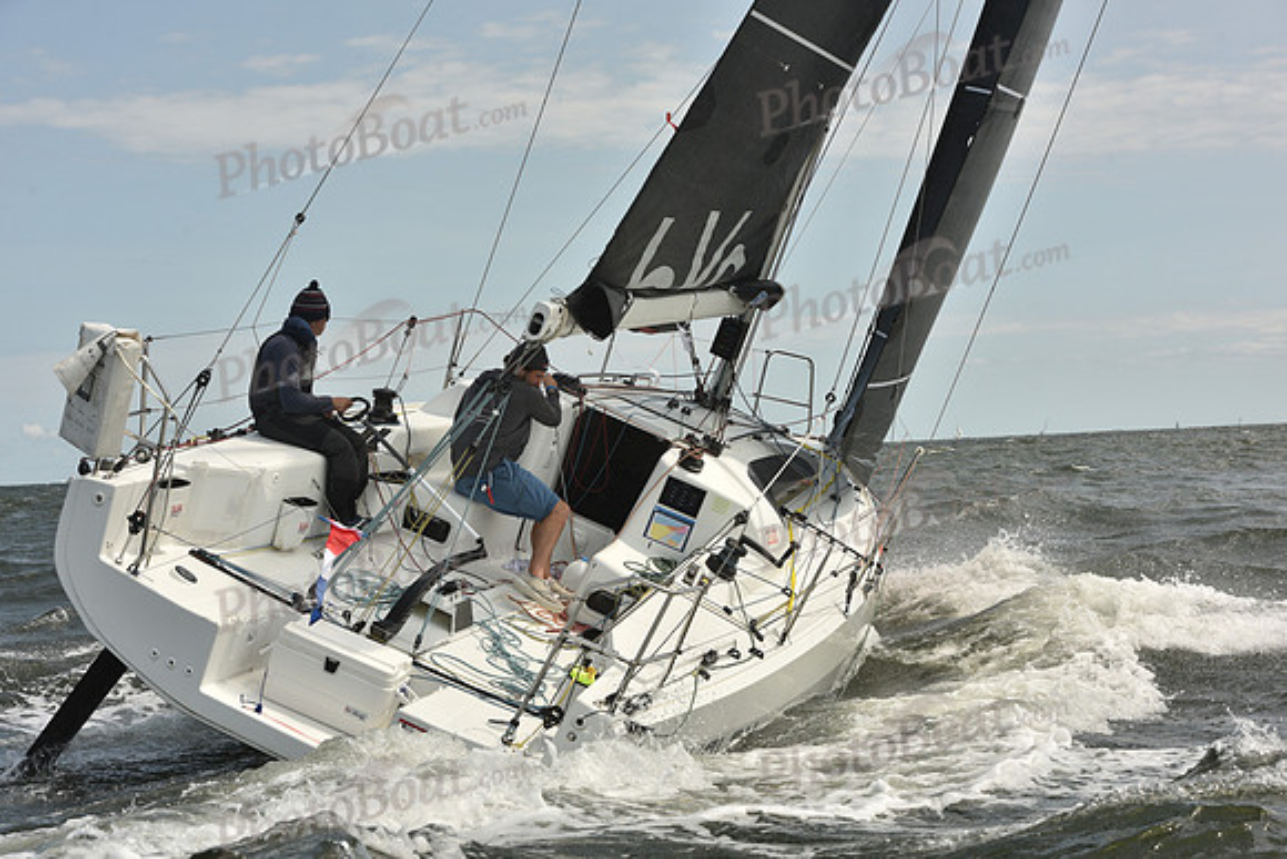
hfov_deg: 28.8
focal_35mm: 70
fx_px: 2503
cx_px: 644
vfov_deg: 19.5
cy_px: 430
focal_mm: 70
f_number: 10
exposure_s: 1/800
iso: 250
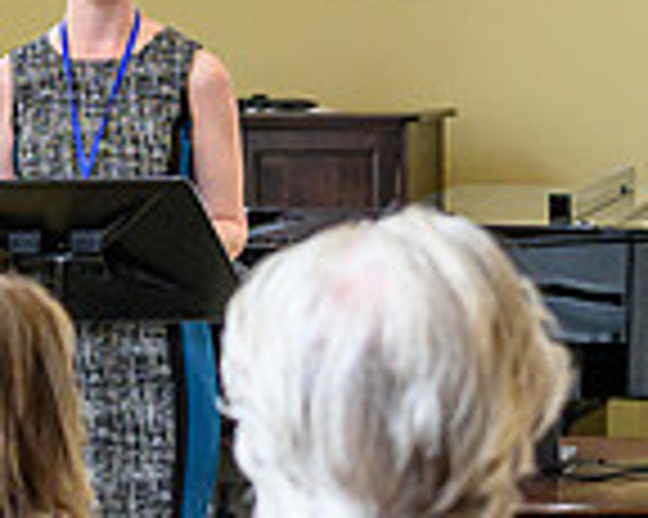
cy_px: 126
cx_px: 297
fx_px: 3833
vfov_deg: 7.7
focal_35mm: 200
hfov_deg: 9.7
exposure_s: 1/400
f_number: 2
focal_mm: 35
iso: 1100
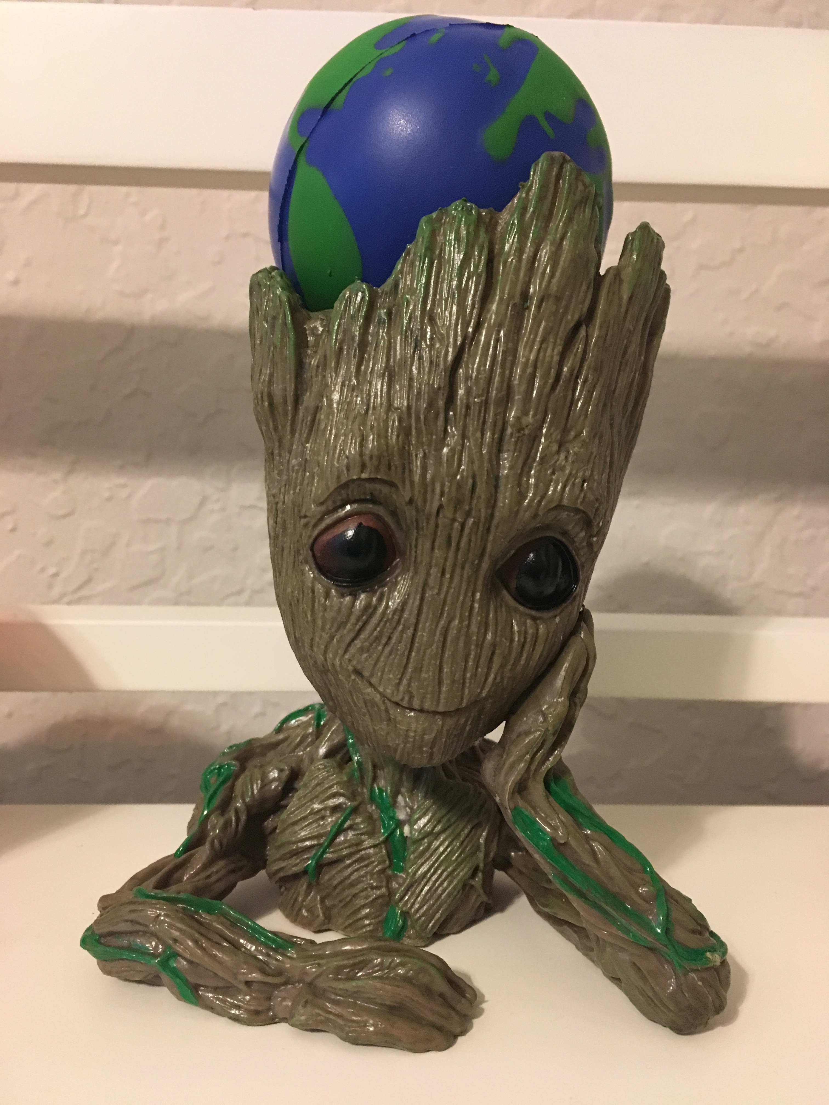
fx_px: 926
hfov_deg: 48.2
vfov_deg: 61.7
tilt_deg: -8.0
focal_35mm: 29
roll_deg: -1.5
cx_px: 414
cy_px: 552
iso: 200
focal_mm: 4.15
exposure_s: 1/20
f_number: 2.2
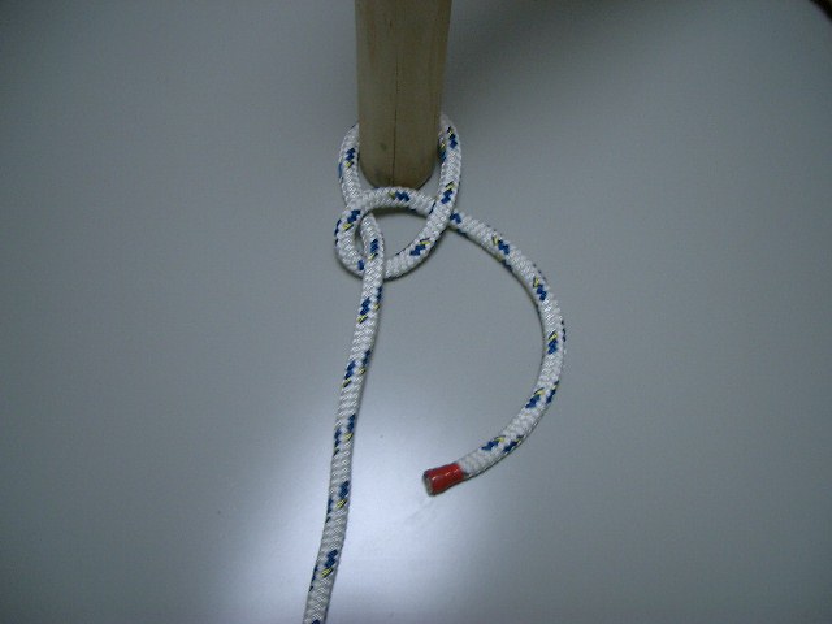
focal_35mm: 35
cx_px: 416
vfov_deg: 40.7
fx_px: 841
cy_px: 312
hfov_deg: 52.6
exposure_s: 1/50
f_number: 2.6
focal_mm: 5.8
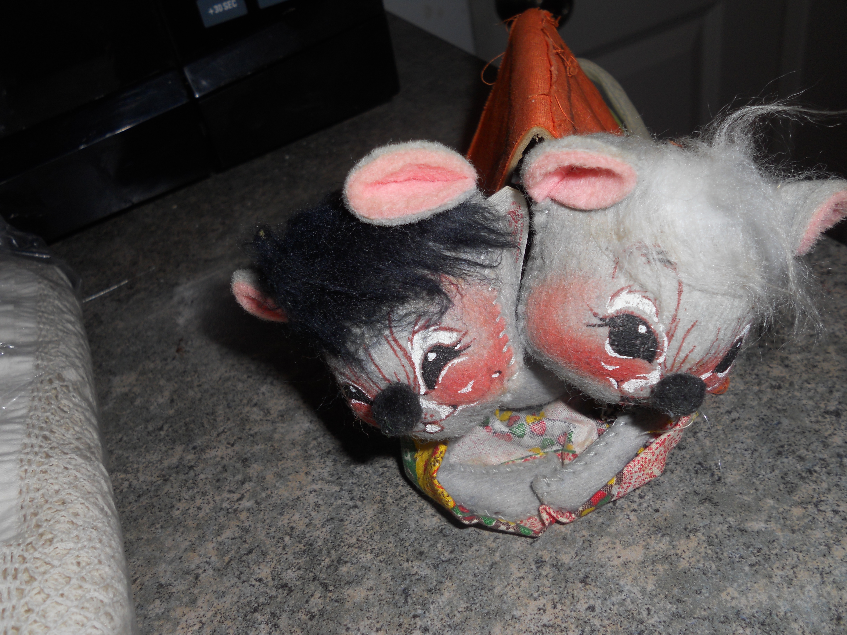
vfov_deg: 44.2
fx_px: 783
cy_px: 318
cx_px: 424
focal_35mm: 32
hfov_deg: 56.8
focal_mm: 5.8
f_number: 8.8
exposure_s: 1/25
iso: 80
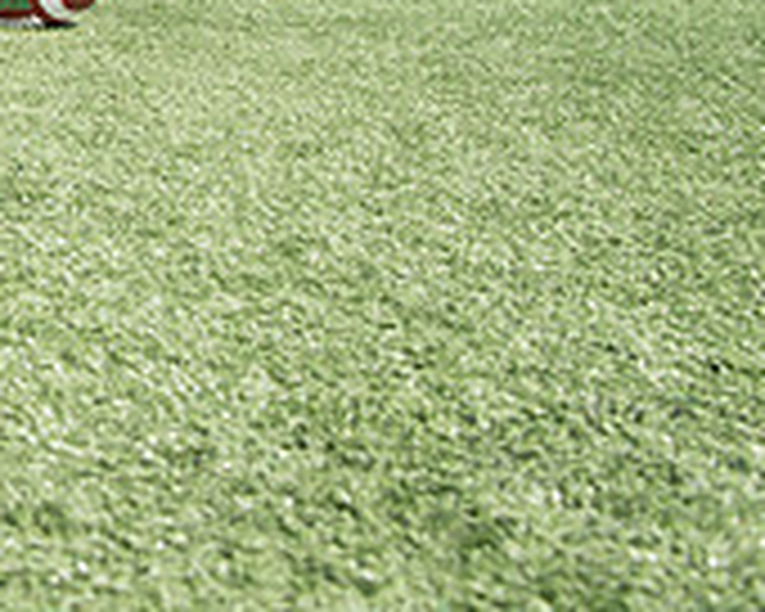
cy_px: -232
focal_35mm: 77
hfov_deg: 22.5
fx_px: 1743
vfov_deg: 18.3
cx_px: -194
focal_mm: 24
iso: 200
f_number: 5.6
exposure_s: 1/500
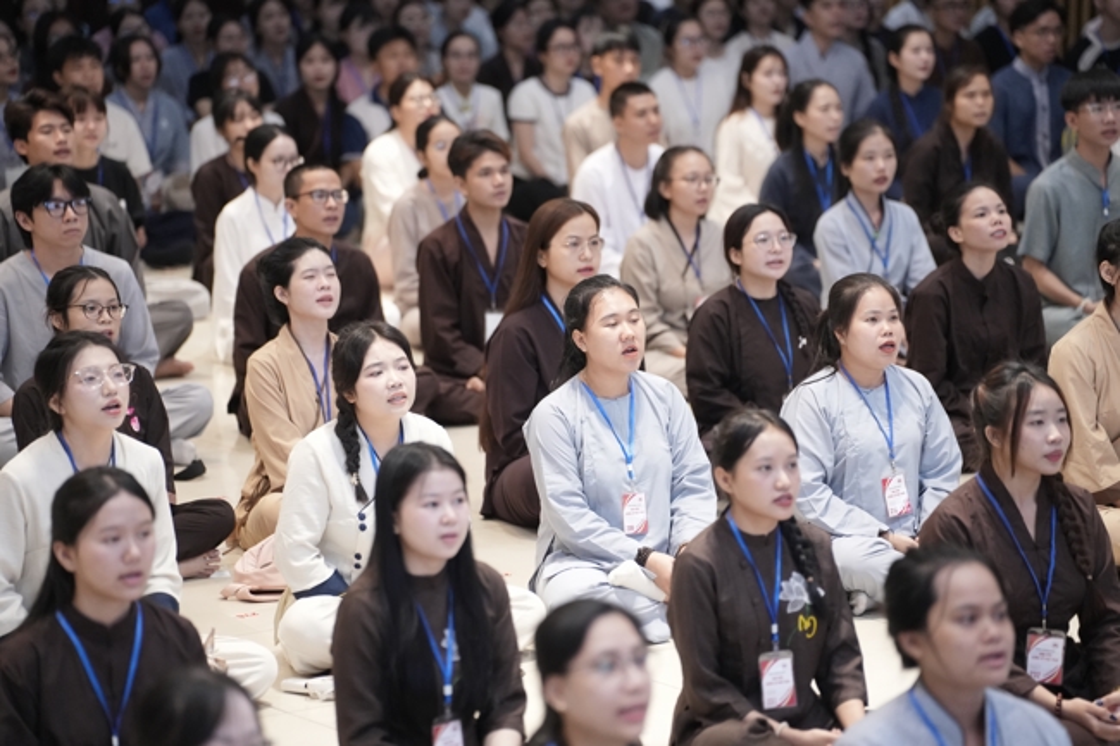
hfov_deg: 13.7
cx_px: 560
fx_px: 4665
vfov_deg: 9.1
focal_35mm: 150
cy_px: 373
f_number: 2.8
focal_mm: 150
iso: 4000
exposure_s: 1/250
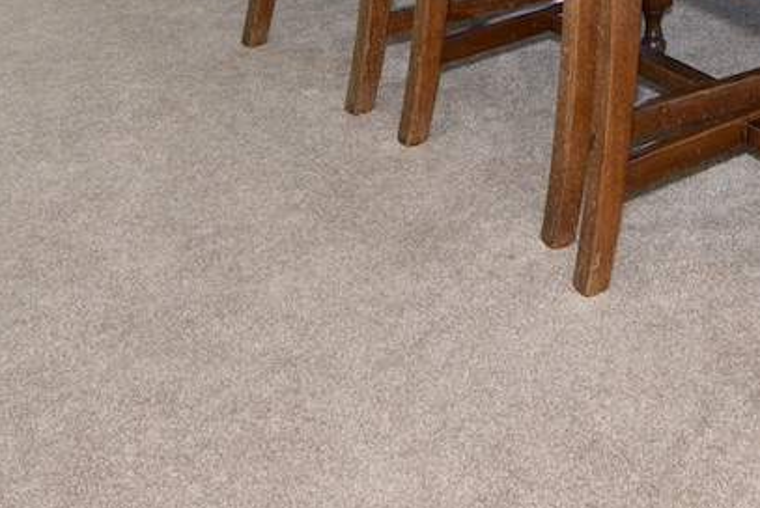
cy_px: -555
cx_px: 670
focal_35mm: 66
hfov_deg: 29.4
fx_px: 1394
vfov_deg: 15.6
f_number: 5
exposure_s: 1/60
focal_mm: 14
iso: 200
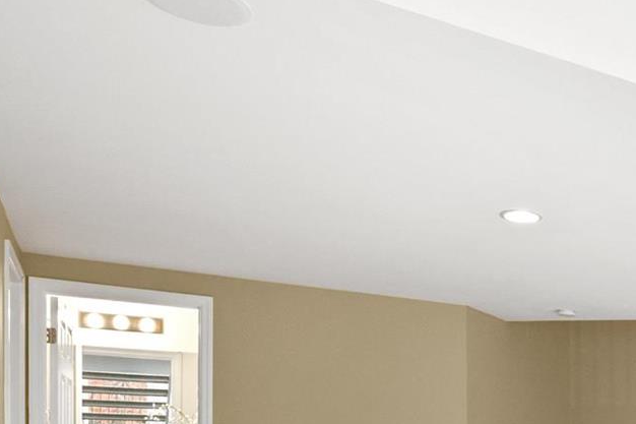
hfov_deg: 33.6
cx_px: 786
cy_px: 458
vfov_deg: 27.0
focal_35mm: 46
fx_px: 812
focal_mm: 9
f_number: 8
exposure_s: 1/6
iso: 400
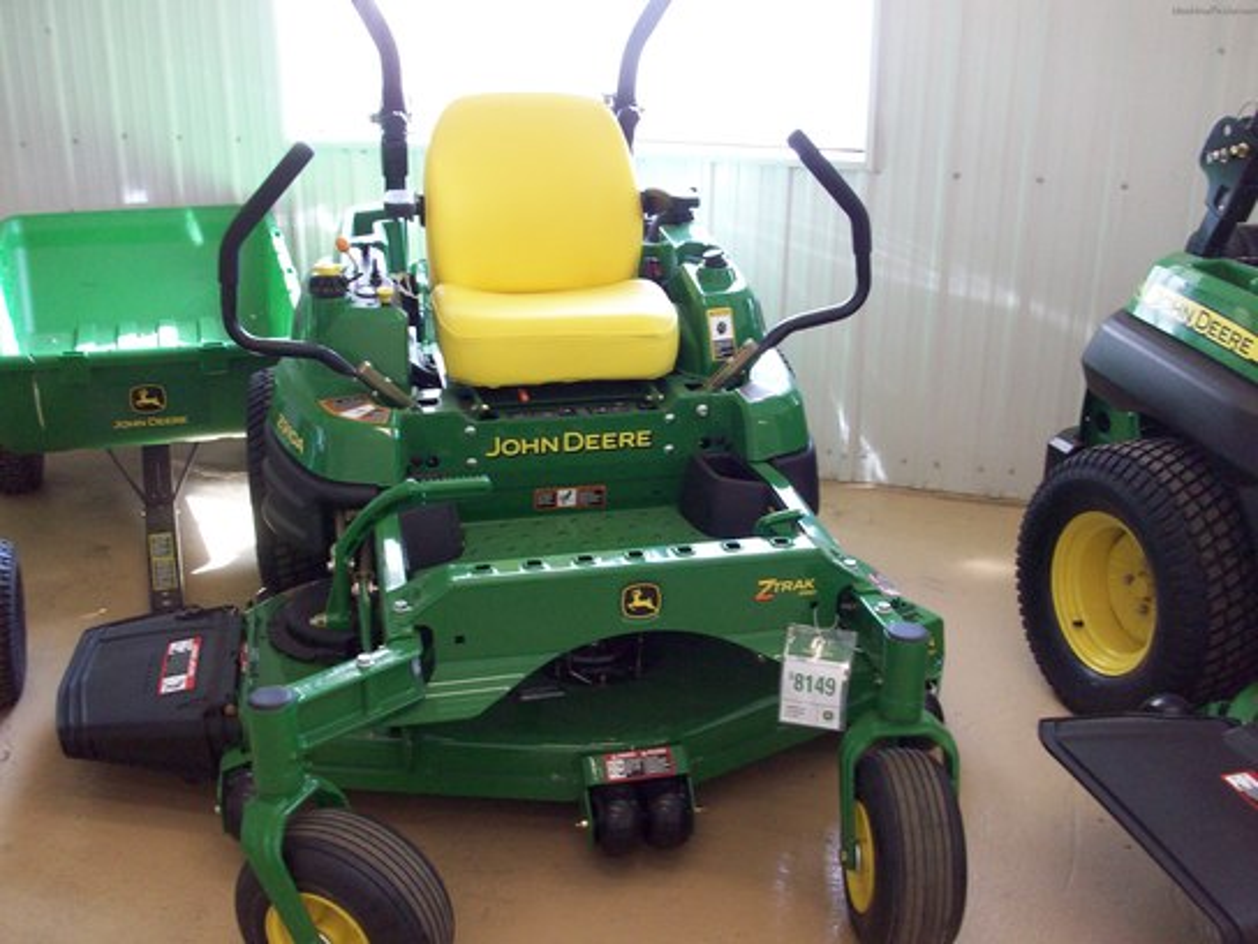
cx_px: 629
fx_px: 1236
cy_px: 472
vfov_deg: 41.8
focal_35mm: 34
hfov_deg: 54.0
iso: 160
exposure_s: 1/66.3
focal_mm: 5.7
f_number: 2.8
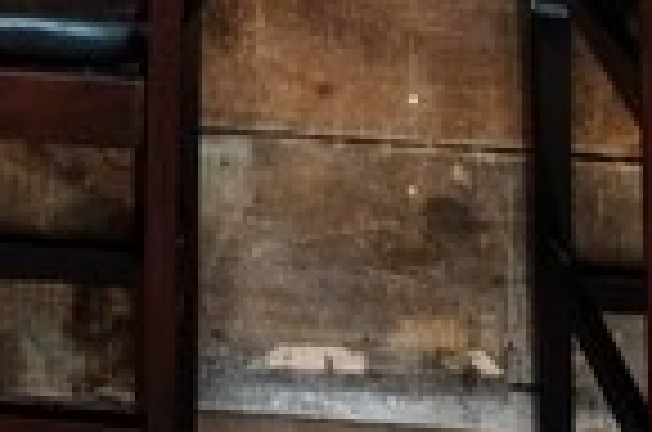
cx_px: -31
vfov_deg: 10.8
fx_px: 1681
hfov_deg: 21.1
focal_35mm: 93
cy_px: -796
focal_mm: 10
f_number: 10
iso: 200
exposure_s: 1/6
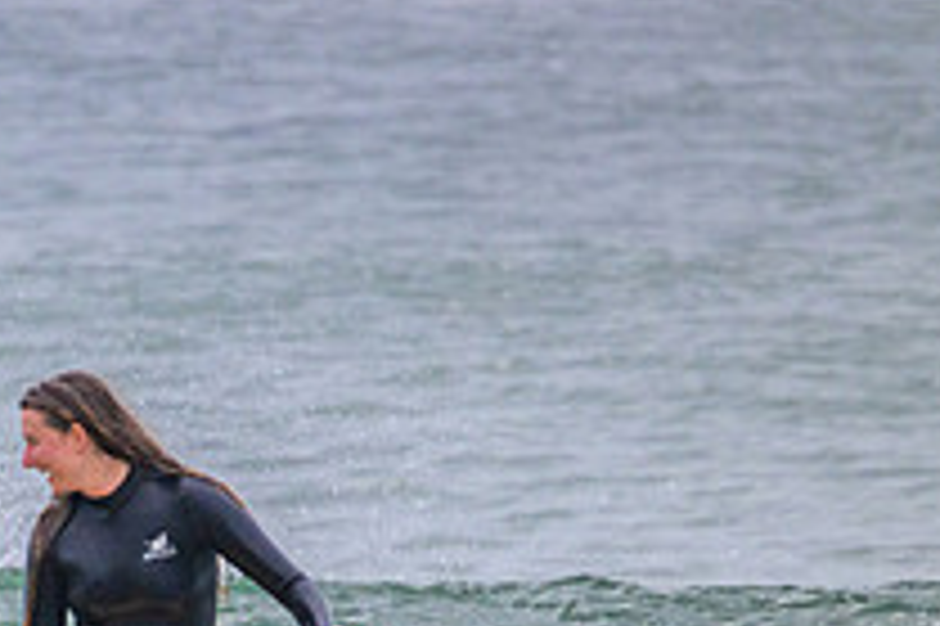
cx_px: -351
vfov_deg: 0.6
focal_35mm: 2221
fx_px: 57946
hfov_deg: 0.9
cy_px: 844
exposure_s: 1/2000
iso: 2000
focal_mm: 800
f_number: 11
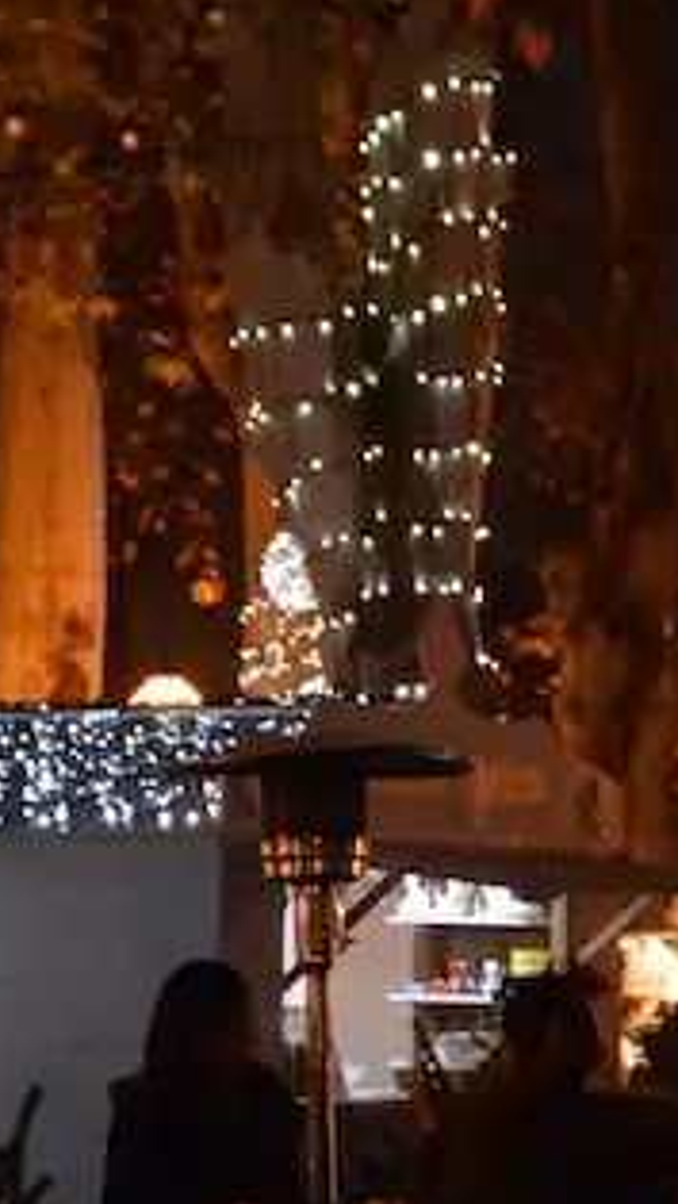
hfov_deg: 9.2
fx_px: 4212
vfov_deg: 16.3
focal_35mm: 132
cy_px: 629
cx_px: 659
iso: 2200
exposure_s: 1/60
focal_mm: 22
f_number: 3.5
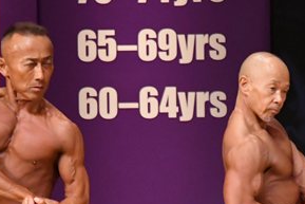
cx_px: 265
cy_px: 238
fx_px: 6467
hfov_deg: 2.7
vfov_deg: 1.8
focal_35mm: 763
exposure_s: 1/400
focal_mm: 190
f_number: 5.6
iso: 5000
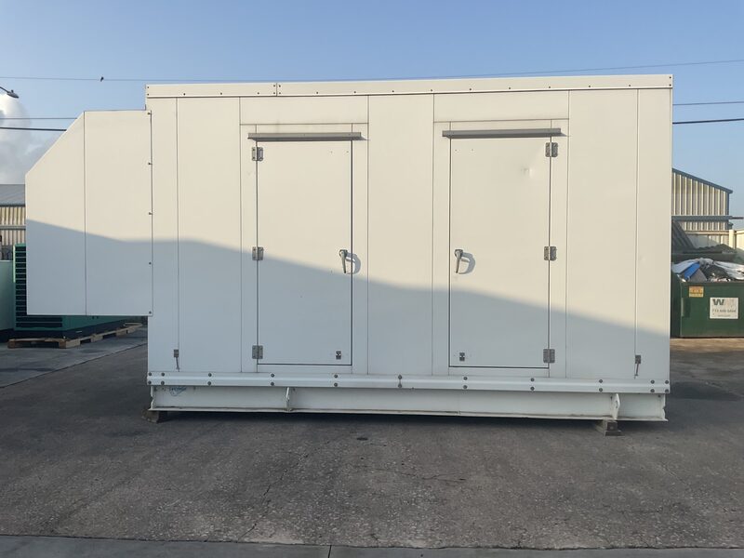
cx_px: 372
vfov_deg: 48.2
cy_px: 279
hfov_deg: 61.7
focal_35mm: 29
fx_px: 623
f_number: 1.8
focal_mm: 3
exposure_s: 1/1342
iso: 16
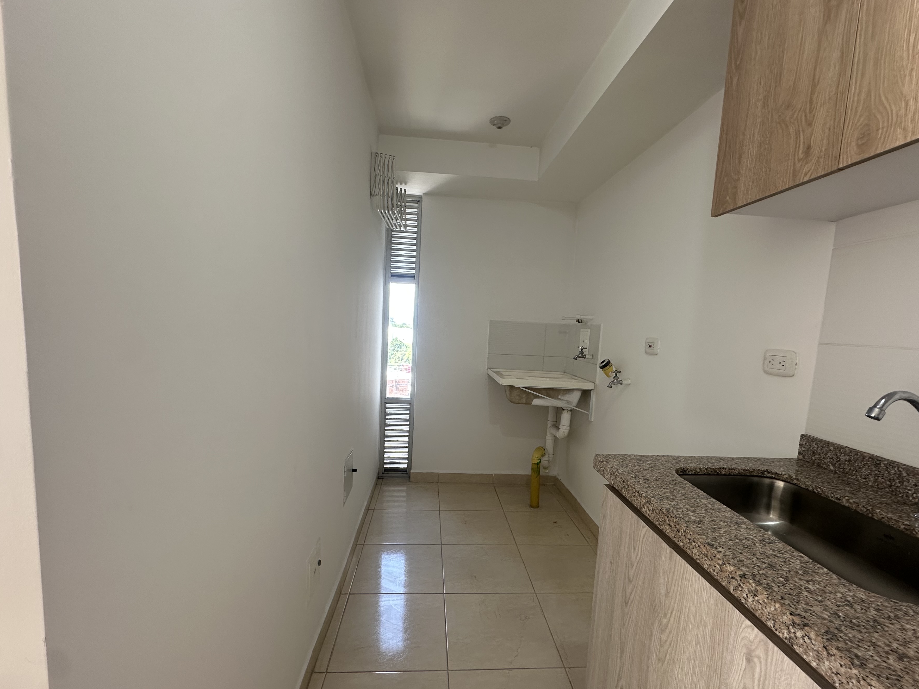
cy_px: 372
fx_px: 425
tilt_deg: -6.0
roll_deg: -3.0
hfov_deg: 94.5
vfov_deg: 78.0
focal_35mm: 16
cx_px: 461
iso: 100
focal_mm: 2.22
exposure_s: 1/99
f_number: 2.2
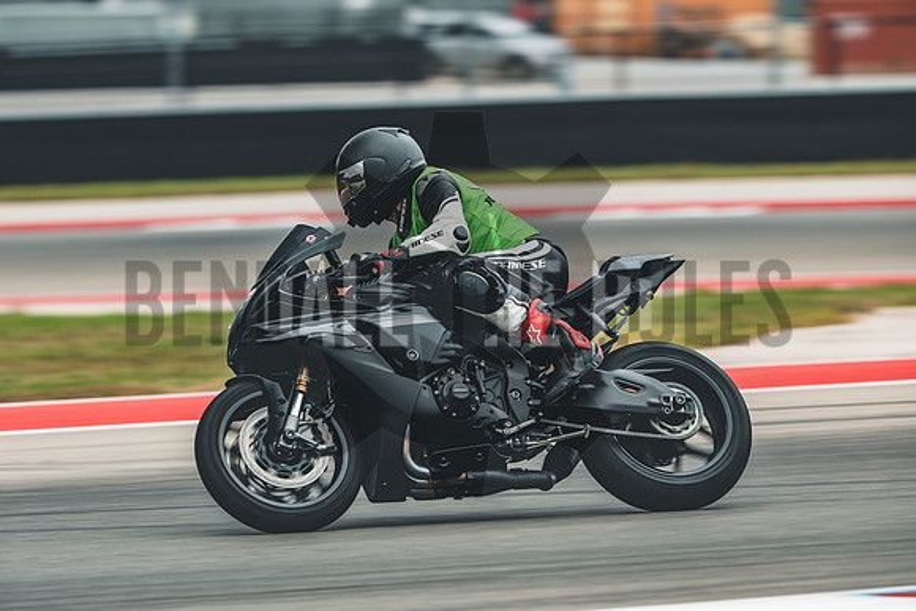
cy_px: 306
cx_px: 458
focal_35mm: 420
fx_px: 10689
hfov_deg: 4.9
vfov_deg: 3.3
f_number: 4.5
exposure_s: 1/250
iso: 160
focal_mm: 280
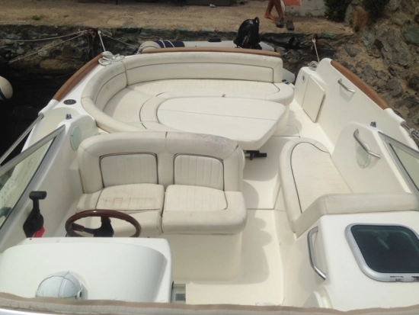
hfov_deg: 55.3
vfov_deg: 43.0
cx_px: 210
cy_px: 158
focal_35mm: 33
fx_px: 400
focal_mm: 4.12
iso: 50
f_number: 2.4
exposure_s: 1/4184
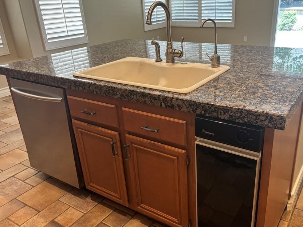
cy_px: 123
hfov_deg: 56.6
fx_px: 280
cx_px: 173
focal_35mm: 32
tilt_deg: -23.5
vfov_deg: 44.1
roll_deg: +3.1
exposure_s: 1/60
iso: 160
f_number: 1.6
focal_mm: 5.96
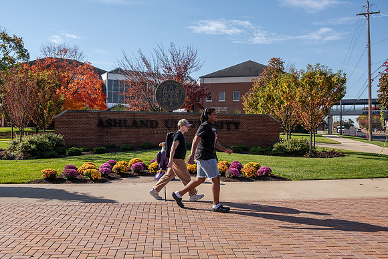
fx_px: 377
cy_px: 130
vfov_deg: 37.9
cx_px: 194
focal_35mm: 35
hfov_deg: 54.4
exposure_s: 1/640
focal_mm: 35
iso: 250
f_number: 6.3
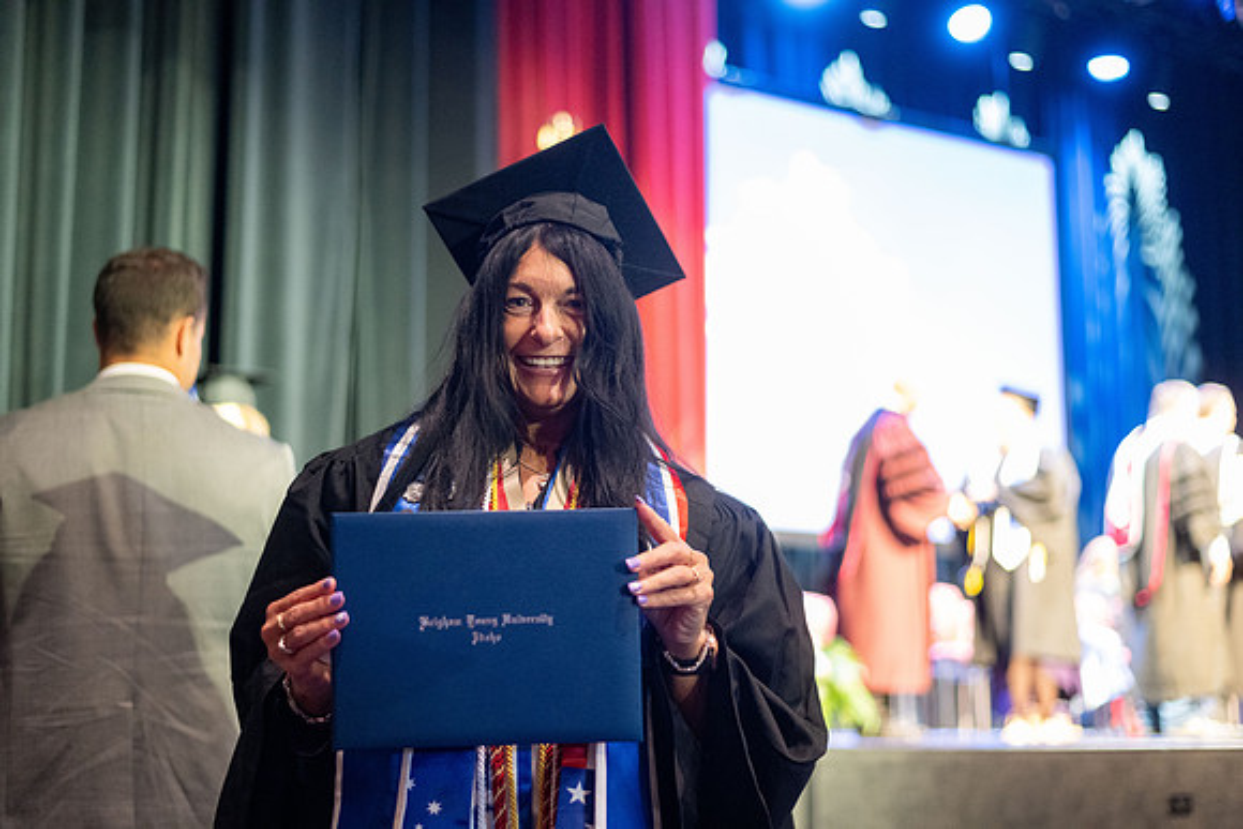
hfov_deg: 39.6
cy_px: 414
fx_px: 1727
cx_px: 622
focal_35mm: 50
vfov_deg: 27.0
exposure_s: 1/125
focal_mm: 50
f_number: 1.8
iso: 3200
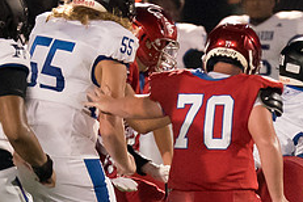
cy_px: 216
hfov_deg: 1.7
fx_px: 9939
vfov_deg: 1.2
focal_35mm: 1181
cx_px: 359
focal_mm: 200
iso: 8000
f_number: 2.8
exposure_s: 1/1000
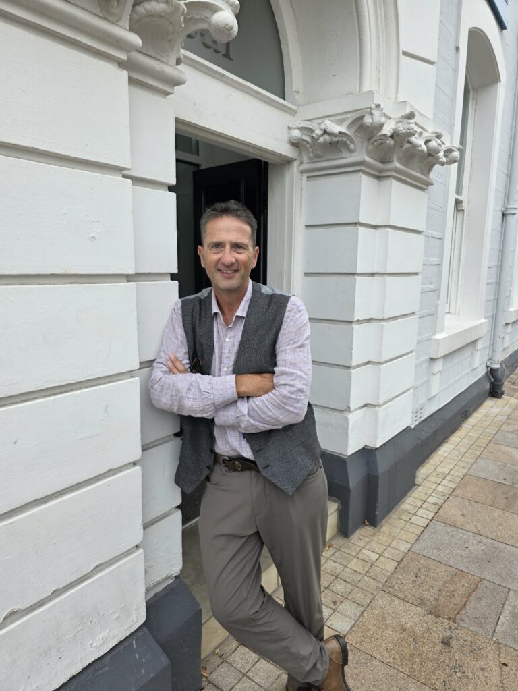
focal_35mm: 23
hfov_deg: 58.9
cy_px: 346
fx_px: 459
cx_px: 259
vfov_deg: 73.9
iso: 32
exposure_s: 1/359
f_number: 1.7
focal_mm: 6.3
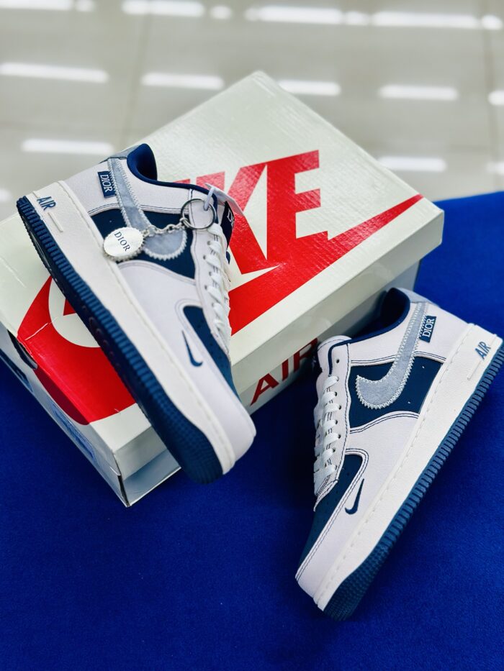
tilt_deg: -56.1
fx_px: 932
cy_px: 336
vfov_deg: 39.7
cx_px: 252
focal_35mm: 48
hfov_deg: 30.3
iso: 64
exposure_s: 1/139
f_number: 1.78
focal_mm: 6.86
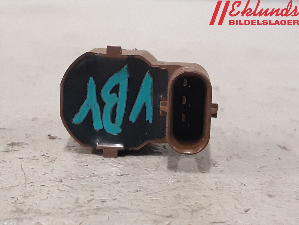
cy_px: 112
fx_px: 225
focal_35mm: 26
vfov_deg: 53.1
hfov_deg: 67.3
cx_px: 150
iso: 250
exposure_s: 1/50
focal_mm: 3.93
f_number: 1.7
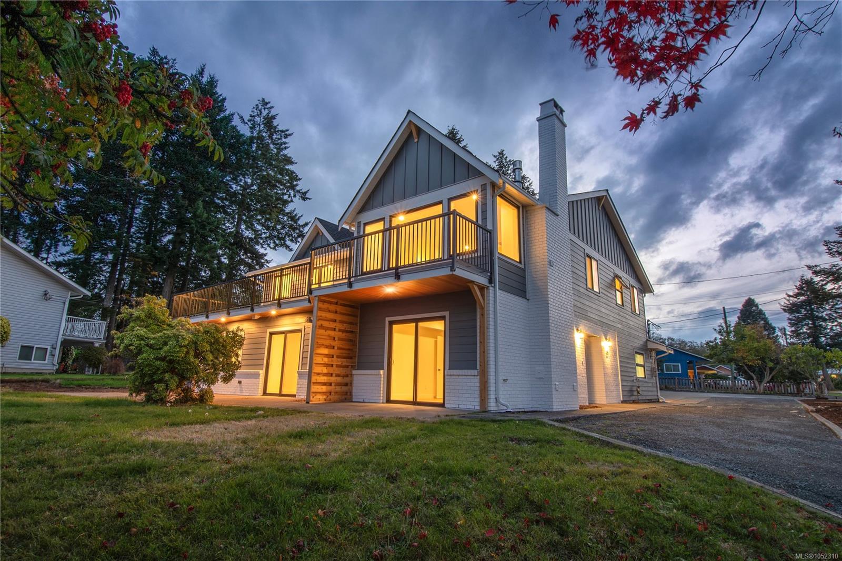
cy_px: 280
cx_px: 421
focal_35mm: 18
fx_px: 421
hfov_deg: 90.0
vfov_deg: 67.4
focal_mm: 12
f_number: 11
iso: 250
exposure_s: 1
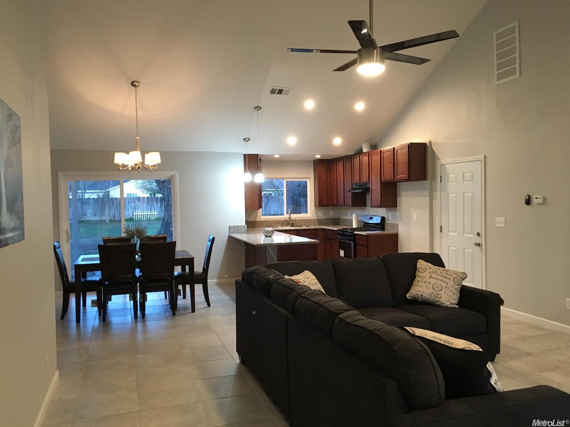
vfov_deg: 48.2
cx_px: 285
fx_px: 477
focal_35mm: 29
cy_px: 214
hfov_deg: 61.7
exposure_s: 1/30
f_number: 2.2
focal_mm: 4.15
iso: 160
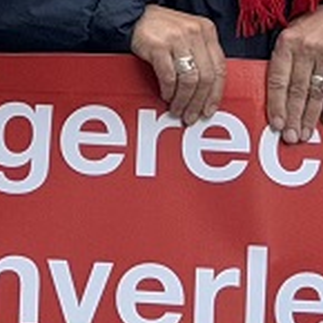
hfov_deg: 4.8
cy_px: -114
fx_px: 3695
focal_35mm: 350
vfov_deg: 5.0
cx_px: -606
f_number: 1.78
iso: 100
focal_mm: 6.76
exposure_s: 1/769
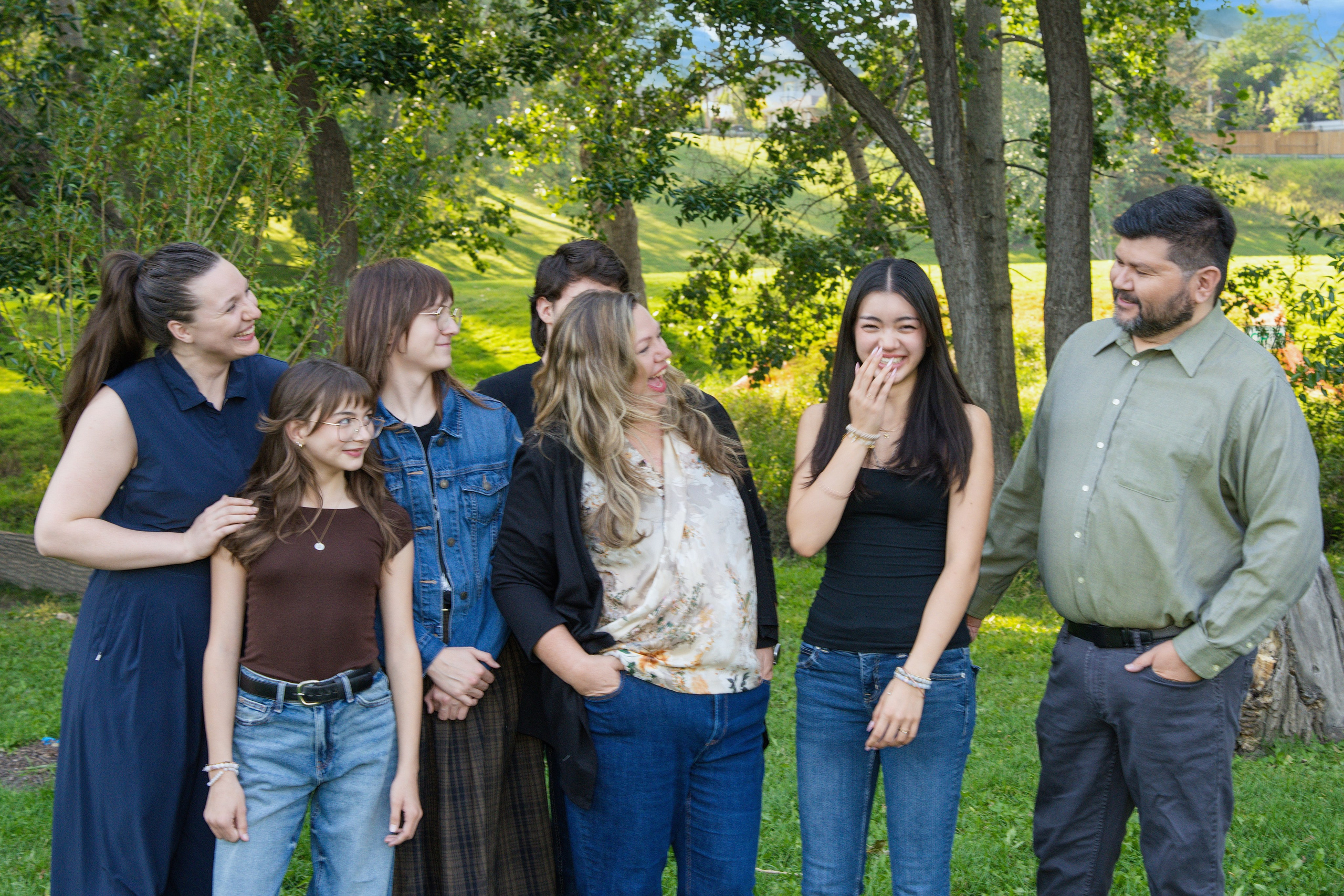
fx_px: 1605
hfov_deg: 45.4
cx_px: 672
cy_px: 448
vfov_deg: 31.2
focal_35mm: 43
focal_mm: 43
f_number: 6.3
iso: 400
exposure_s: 1/125
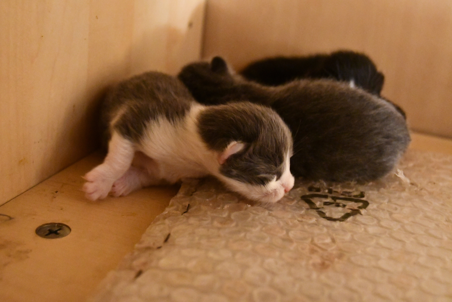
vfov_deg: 26.0
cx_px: 226
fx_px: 653
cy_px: 151
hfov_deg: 38.2
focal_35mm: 52
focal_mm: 35
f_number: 4.5
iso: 12800
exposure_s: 1/60
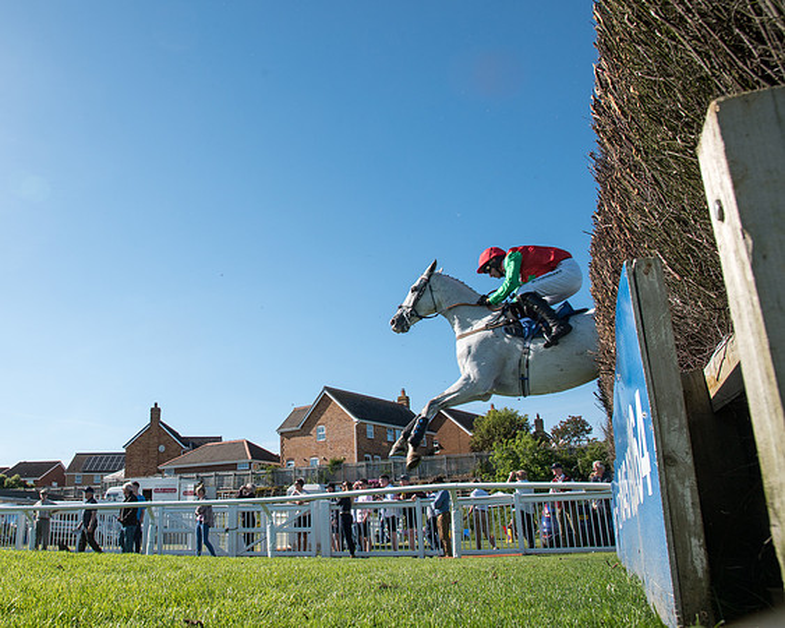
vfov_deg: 48.3
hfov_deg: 57.3
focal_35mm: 30
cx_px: 260
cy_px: 279
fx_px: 699
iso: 500
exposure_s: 1/800
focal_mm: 24
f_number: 8
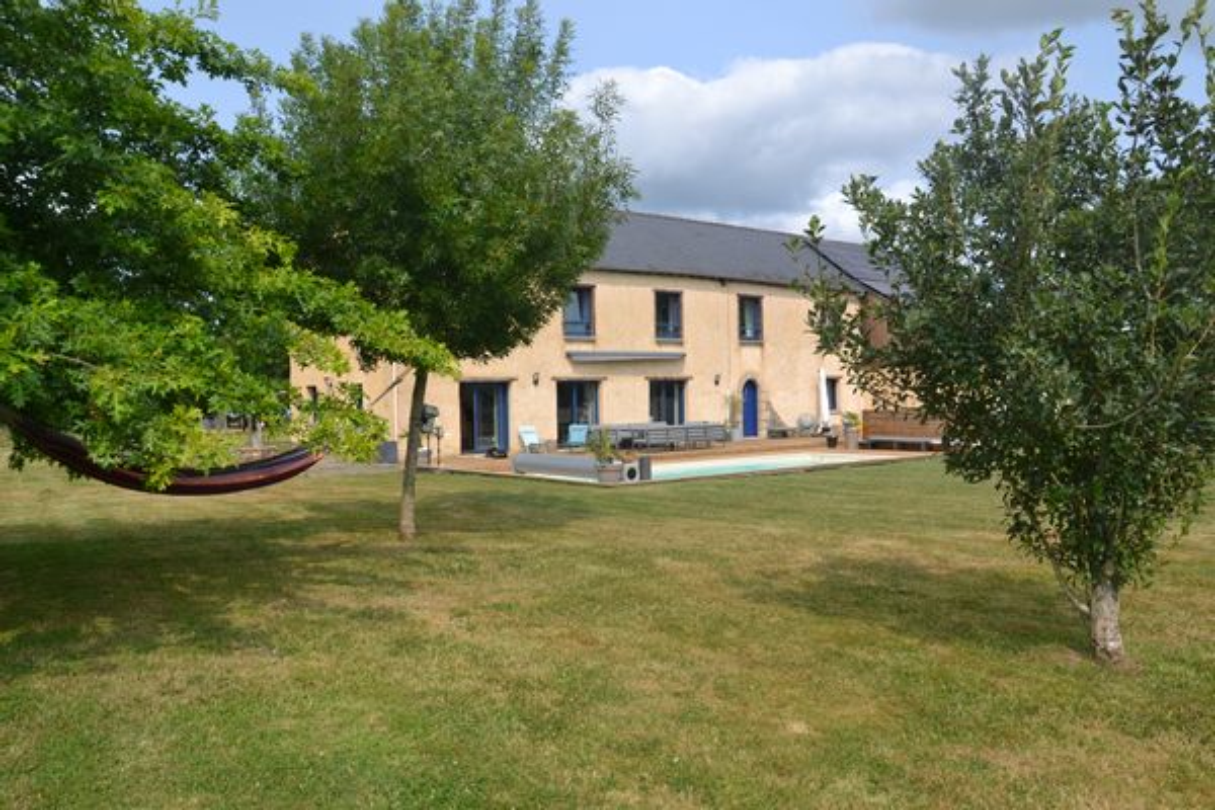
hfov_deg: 67.4
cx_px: 608
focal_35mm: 27
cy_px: 405
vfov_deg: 47.9
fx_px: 911
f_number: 8
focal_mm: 18
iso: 100
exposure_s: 1/250
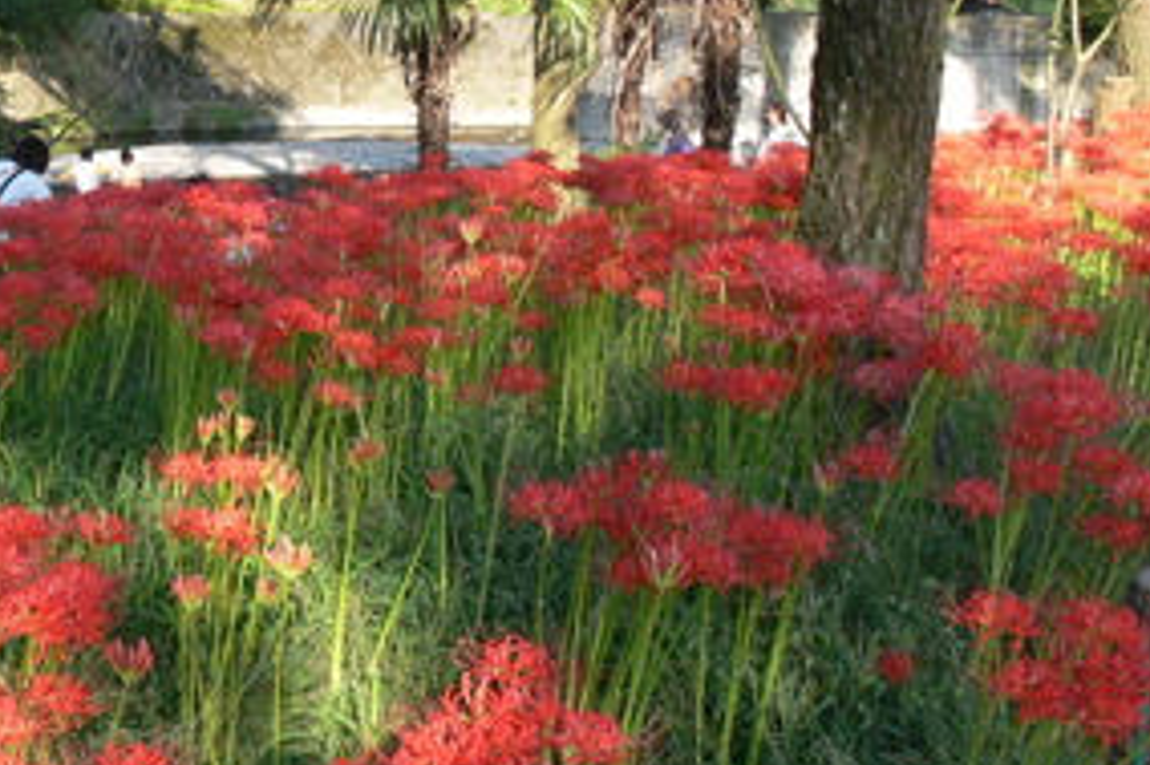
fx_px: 2618
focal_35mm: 82
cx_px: 113
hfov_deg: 24.1
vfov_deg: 16.5
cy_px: 142
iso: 80
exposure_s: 1/100
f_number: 4
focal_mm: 7.4
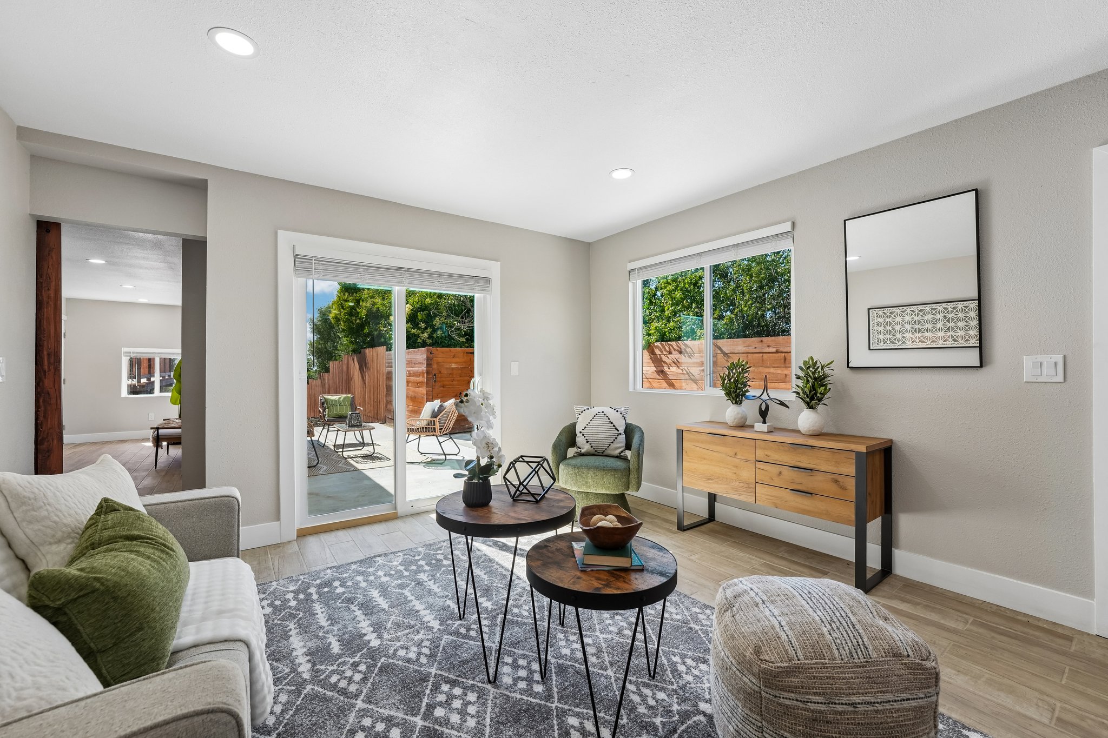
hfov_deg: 104.3
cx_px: 554
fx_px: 431
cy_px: 369
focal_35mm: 14
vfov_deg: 81.2
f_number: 8
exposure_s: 1/80
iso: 640
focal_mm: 14
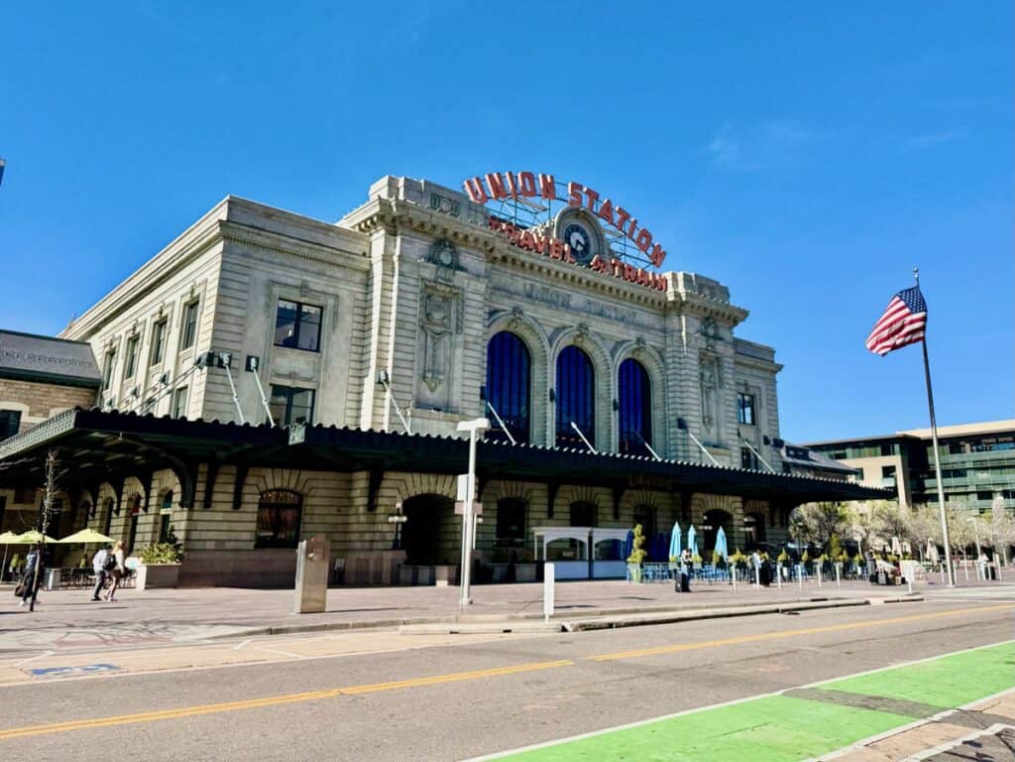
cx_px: 508
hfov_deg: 71.6
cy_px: 381
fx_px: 704
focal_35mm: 24
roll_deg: +0.2
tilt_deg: +12.8
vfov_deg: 56.8
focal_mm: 6.76
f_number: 1.78
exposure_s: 1/3413
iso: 80
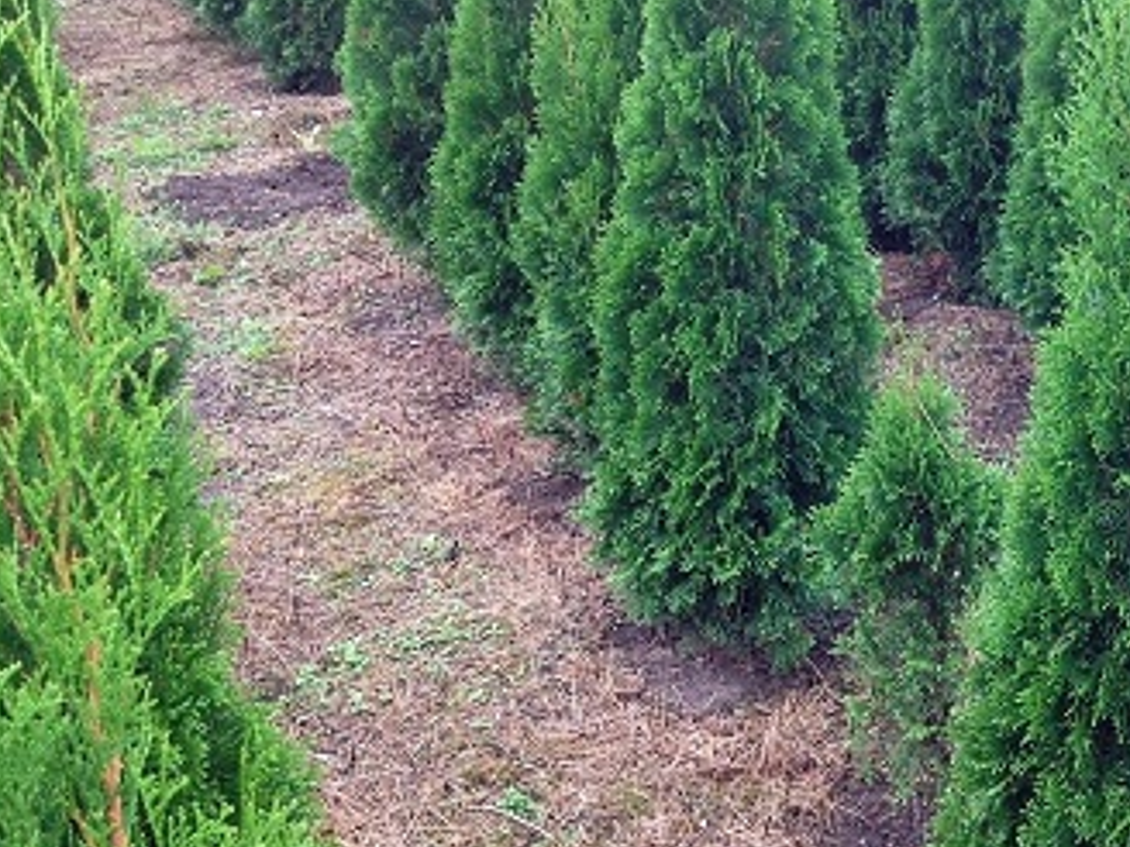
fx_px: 2089
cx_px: 1009
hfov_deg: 29.1
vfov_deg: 22.8
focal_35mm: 64
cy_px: 251
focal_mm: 4.28
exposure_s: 1/120
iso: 64
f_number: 2.4
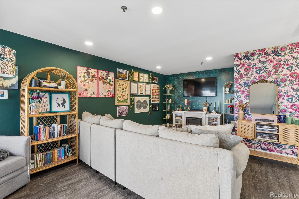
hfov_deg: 96.7
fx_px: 133
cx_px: 150
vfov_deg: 73.7
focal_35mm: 16
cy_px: 100
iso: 400
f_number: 14
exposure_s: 1/5
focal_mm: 16
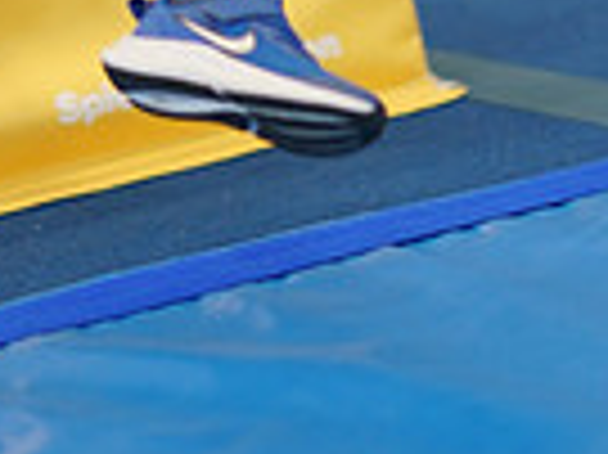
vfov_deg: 4.1
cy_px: -778
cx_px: 227
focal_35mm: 351
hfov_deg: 5.7
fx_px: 6160
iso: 800
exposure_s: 1/500
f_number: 1.4
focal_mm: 85
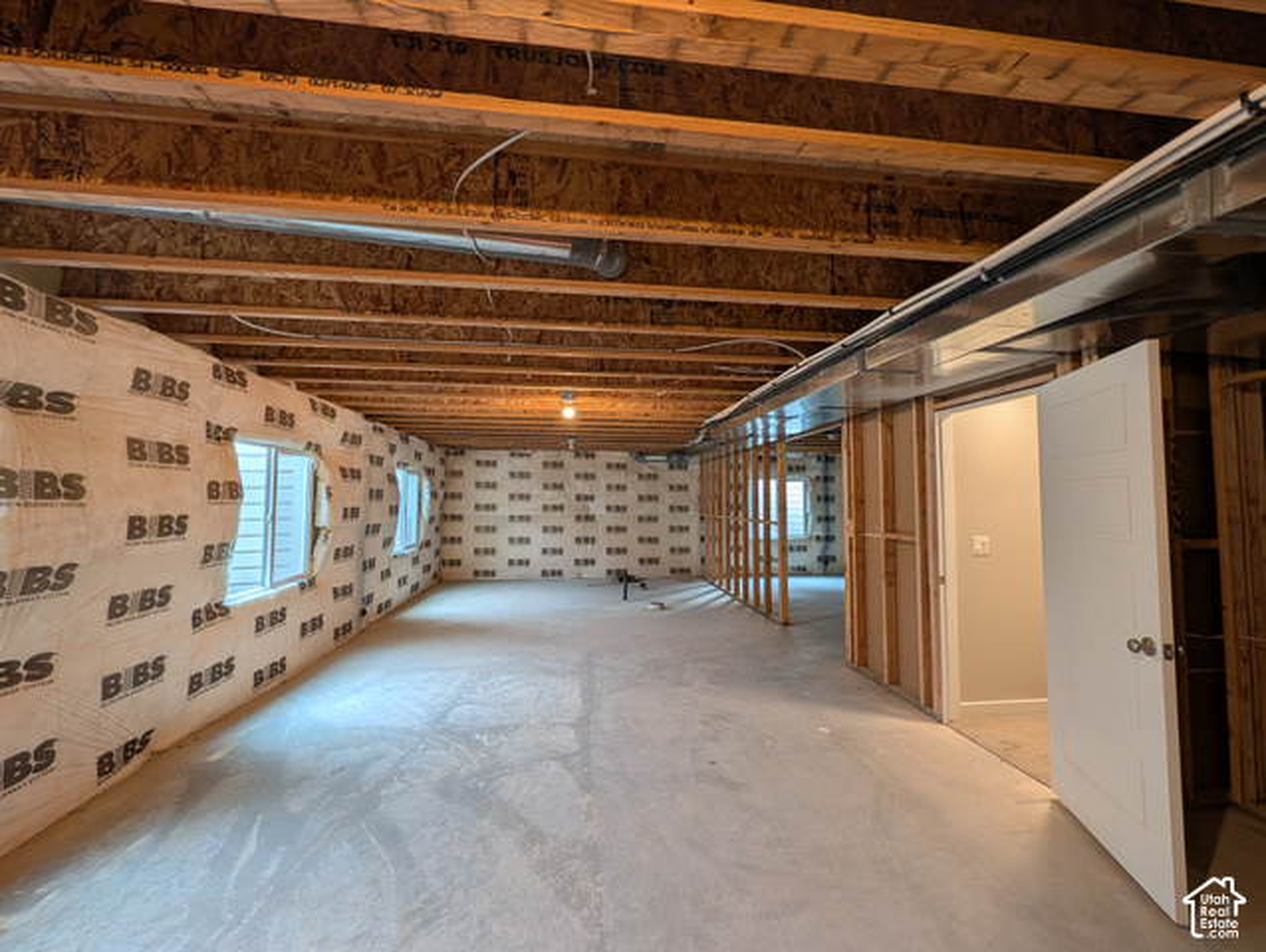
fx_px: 439
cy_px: 476
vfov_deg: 94.6
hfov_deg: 110.5
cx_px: 633
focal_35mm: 12
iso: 75
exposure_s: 1/60
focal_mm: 2.02
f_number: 1.7
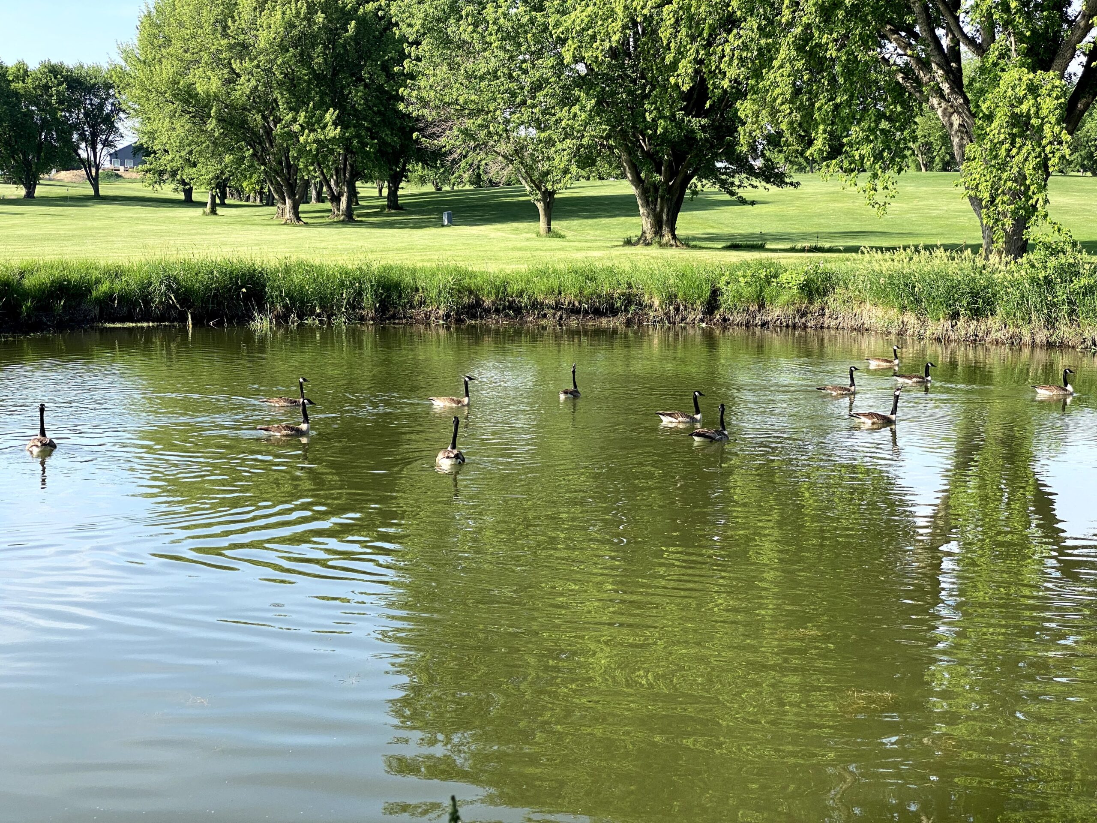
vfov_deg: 28.0
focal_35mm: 52
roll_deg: -0.7
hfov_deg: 36.8
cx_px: 548
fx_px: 1648
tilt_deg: -6.4
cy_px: 412
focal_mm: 6
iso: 20
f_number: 2
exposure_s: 1/558
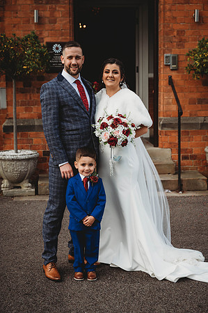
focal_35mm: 70
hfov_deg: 19.4
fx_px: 608
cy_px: 156
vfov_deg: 28.9
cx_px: 104
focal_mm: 70
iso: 100
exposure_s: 1/400
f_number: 4.5
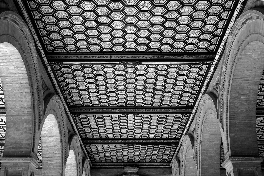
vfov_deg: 29.9
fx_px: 330
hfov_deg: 43.6
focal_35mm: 45
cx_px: 132
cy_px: 88
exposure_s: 1/80
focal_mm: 30
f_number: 8
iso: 320
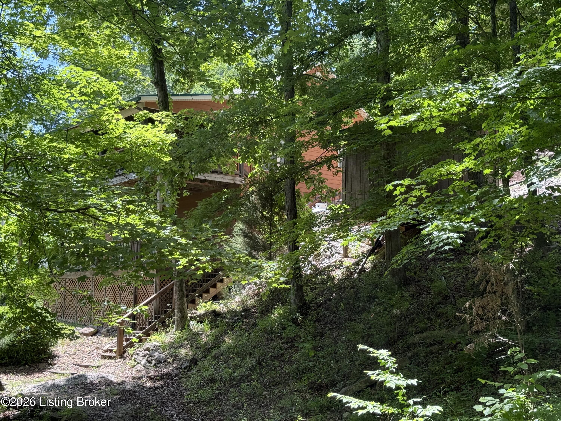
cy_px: 210
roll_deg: -1.2
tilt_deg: +7.7
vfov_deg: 30.3
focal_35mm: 48
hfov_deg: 39.7
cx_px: 280
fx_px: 778
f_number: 1.78
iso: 64
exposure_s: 1/340
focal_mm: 6.76
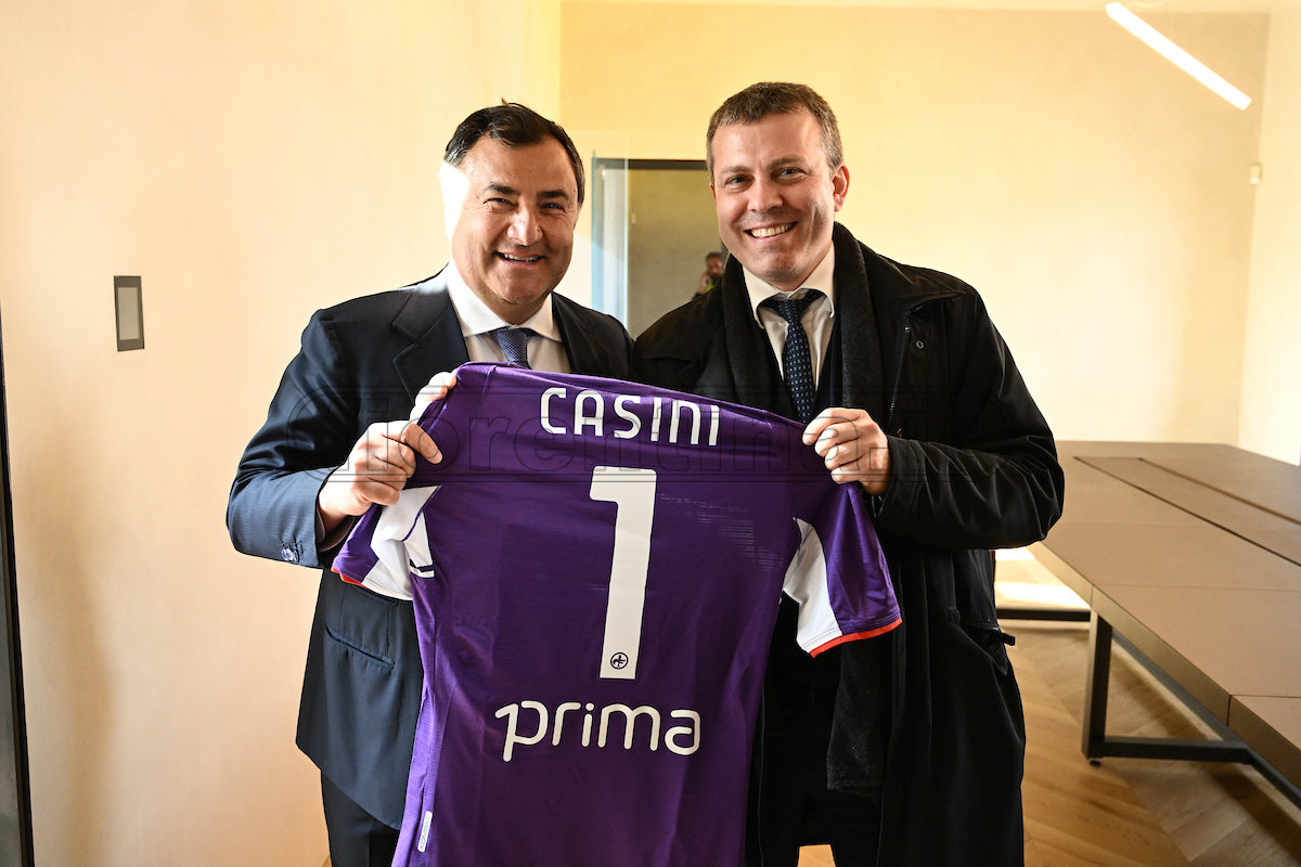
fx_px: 1102
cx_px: 650
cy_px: 434
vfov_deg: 43.0
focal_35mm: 30
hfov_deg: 61.1
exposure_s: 1/250
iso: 5000
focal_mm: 30.5
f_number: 5
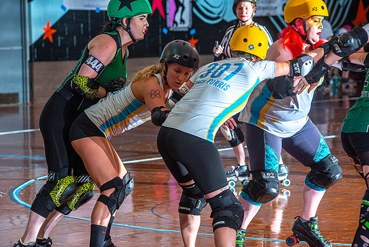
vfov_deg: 8.6
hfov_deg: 12.8
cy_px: 124
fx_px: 1640
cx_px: 184
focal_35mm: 160
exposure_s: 1/160
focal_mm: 160
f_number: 7.1
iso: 640
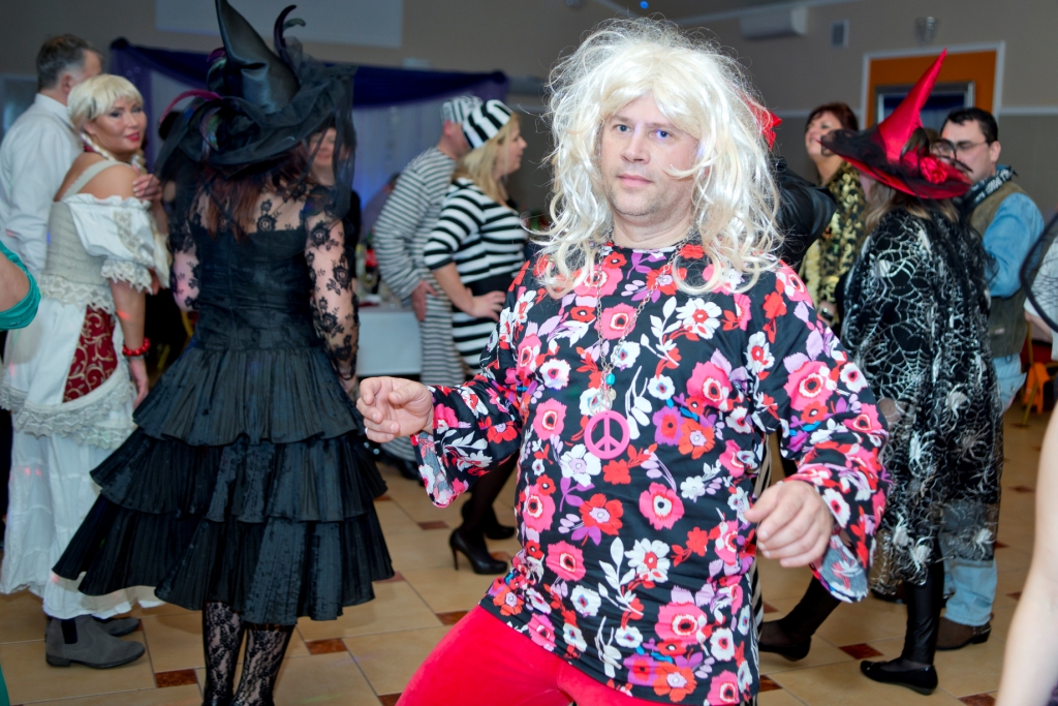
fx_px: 1029
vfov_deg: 37.9
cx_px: 529
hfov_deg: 54.4
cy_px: 353
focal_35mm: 35
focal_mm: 35
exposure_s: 1/320
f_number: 2.8
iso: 400
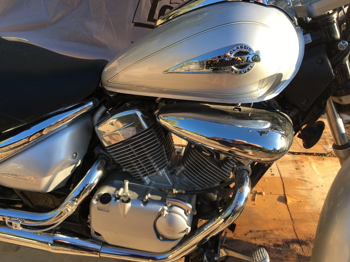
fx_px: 293
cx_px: 175
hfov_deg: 61.7
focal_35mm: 29
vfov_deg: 48.2
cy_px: 131
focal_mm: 4.15
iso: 25
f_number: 2.2
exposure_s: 1/318
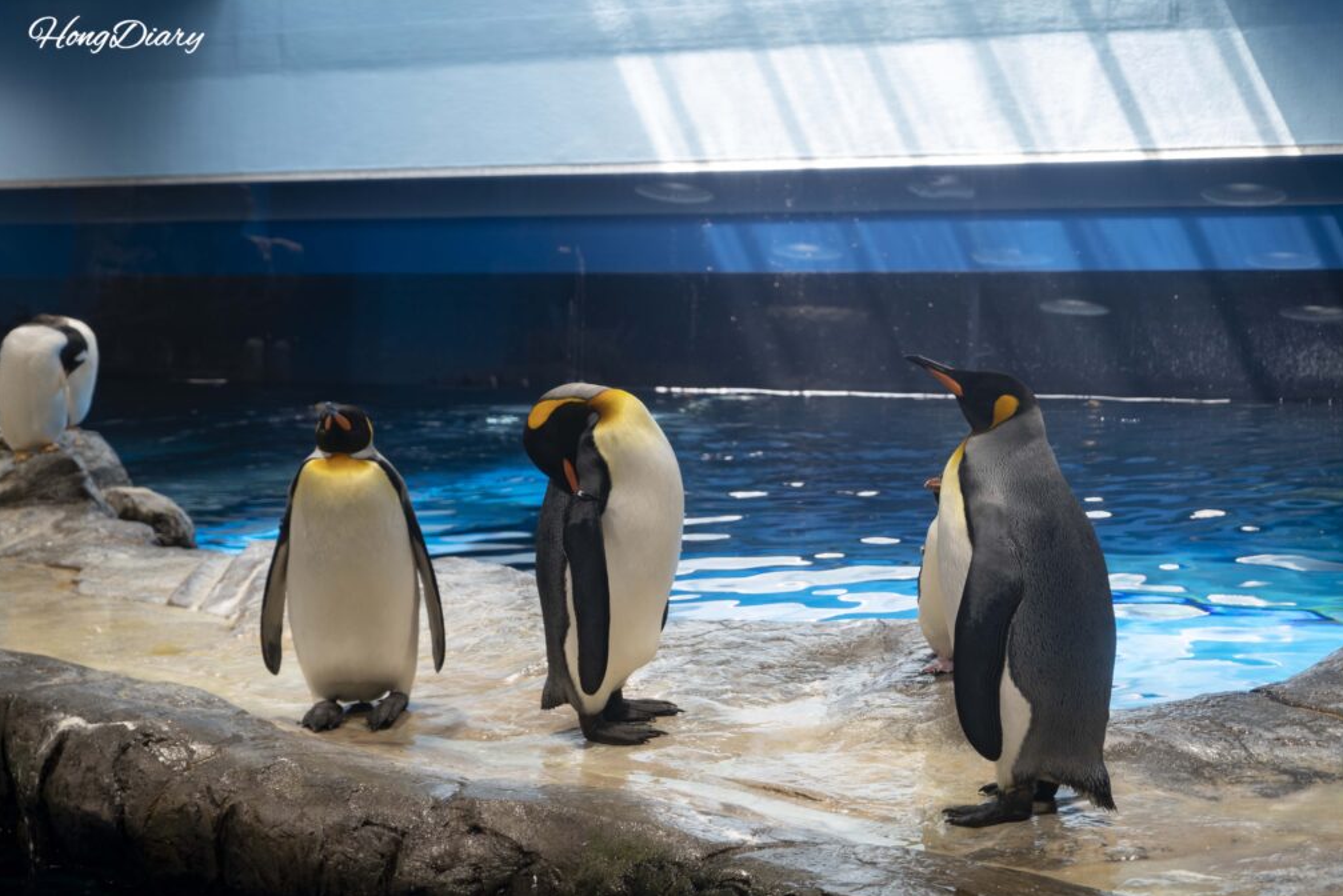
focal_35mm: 61
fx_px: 2276
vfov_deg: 22.3
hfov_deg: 32.9
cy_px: 450
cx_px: 678
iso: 400
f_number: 5.6
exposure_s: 1/60
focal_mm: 60
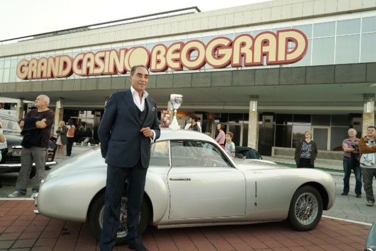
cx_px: 188
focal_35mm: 25
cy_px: 126
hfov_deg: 71.5
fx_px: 261
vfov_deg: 51.4
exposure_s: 1/160
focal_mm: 25
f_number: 5.6
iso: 500
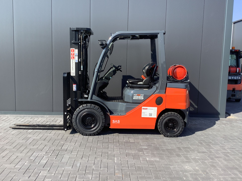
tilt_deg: -6.2
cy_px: 88
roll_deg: -1.5
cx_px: 117
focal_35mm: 33
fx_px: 231
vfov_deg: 42.9
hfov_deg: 55.3
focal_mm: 3.3
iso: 25
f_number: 2.4
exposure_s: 1/491
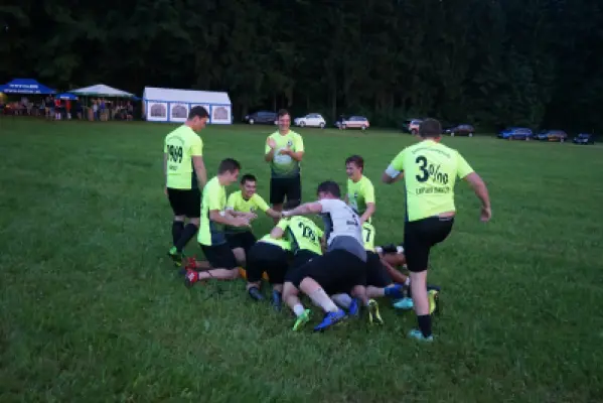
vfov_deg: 45.0
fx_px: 486
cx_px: 302
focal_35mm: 29
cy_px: 202
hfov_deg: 63.6
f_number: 3.5
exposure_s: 1/160
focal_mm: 29
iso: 2500
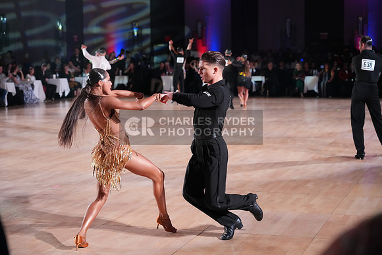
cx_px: 191
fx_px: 775
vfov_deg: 18.7
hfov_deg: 27.7
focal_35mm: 73
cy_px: 128
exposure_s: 1/400
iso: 5000
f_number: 4
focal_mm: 73
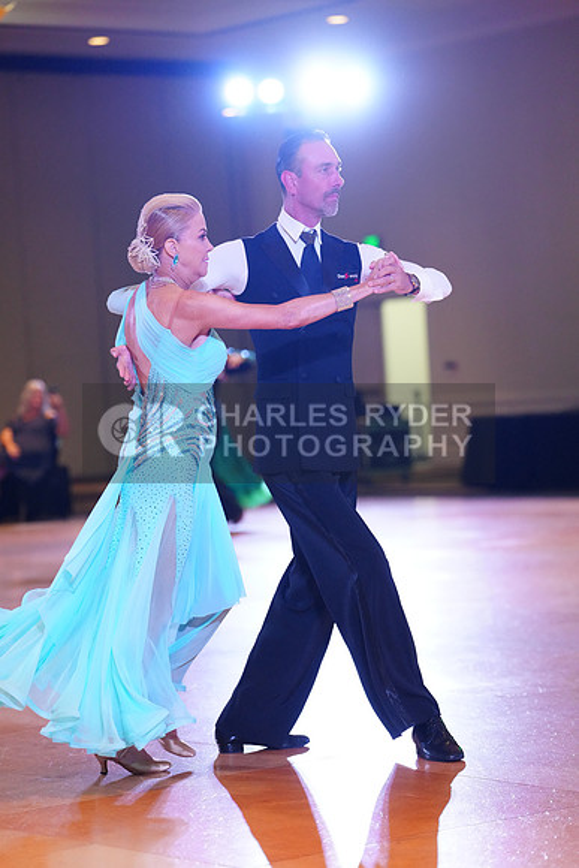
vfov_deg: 18.6
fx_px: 2652
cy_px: 434
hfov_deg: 12.5
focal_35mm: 110
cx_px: 290
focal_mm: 110
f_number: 2.8
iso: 5000
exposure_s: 1/500
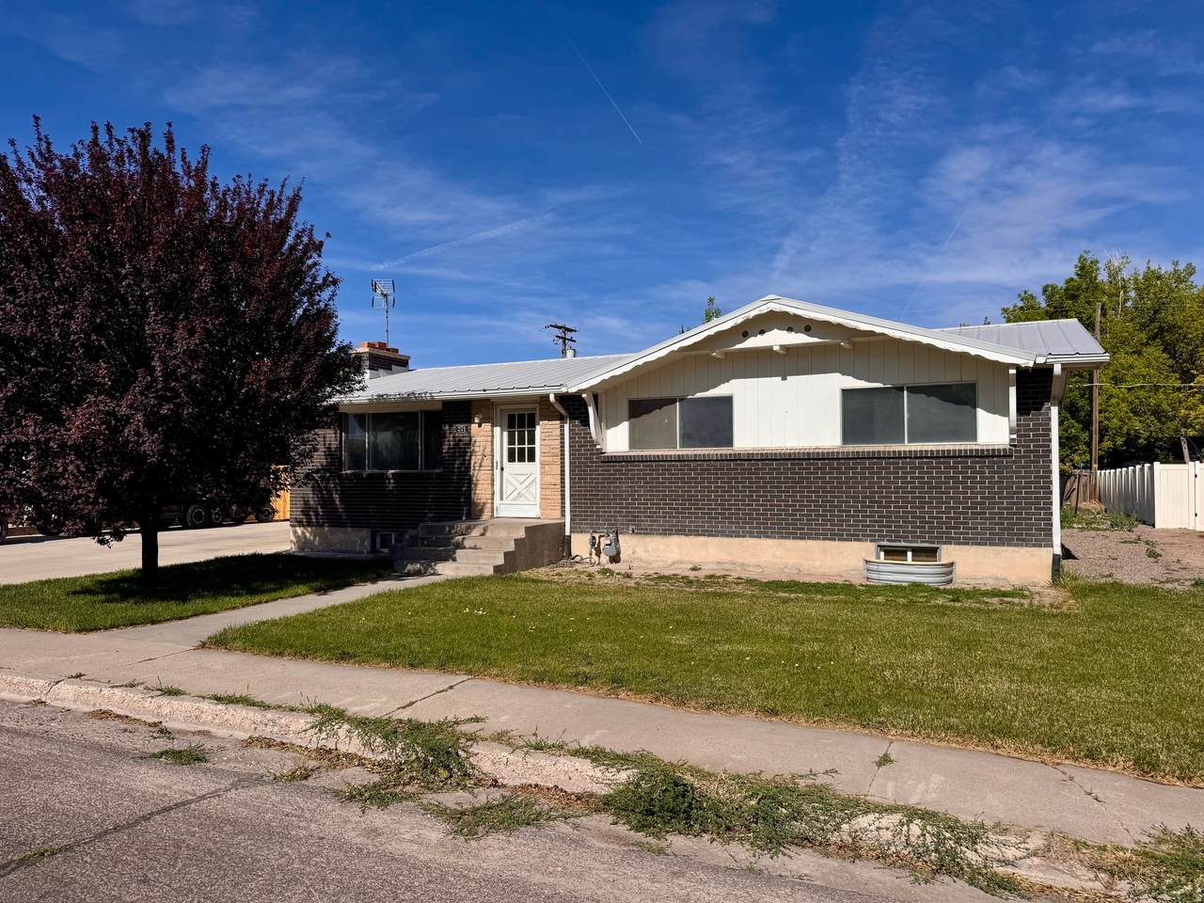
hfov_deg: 71.6
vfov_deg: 56.8
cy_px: 452
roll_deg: +0.0
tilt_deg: +1.8
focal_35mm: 24
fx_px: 835
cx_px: 602
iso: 80
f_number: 1.78
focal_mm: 6.76
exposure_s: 1/7937
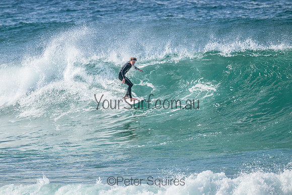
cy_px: 98
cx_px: 146
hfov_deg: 2.6
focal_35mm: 800
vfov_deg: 1.7
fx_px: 6490
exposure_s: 1/1600
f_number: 11
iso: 2500
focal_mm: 800
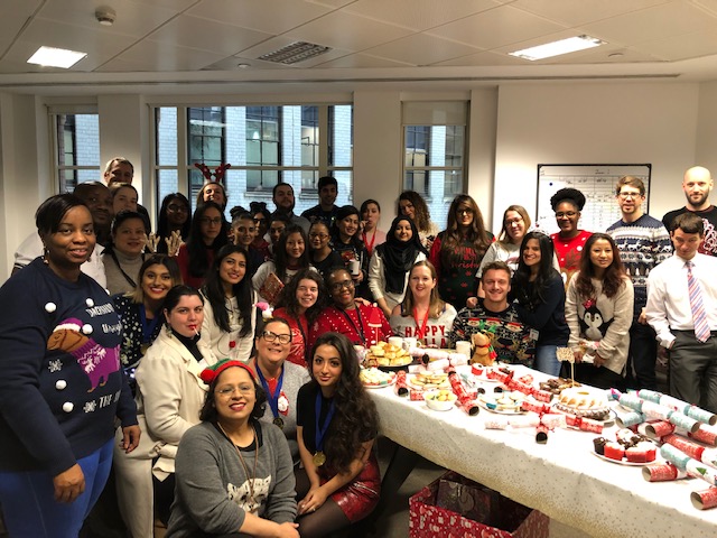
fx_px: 580
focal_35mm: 28
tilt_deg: -5.0
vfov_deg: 49.7
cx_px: 358
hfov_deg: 63.4
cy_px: 269
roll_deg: +0.3
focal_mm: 3.99
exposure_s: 1/17
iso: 64
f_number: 1.8
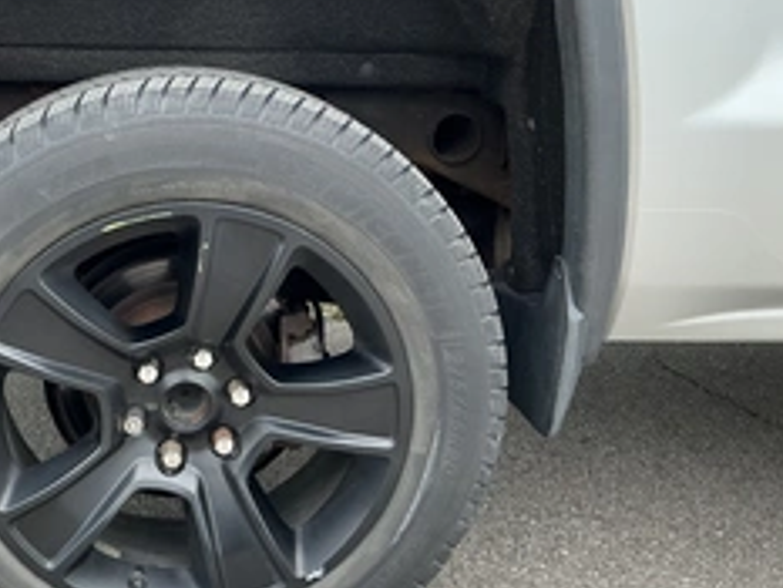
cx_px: 212
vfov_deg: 30.2
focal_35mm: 48
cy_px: 370
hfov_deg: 38.8
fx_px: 1086
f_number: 1.8
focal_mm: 3
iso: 25
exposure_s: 1/422
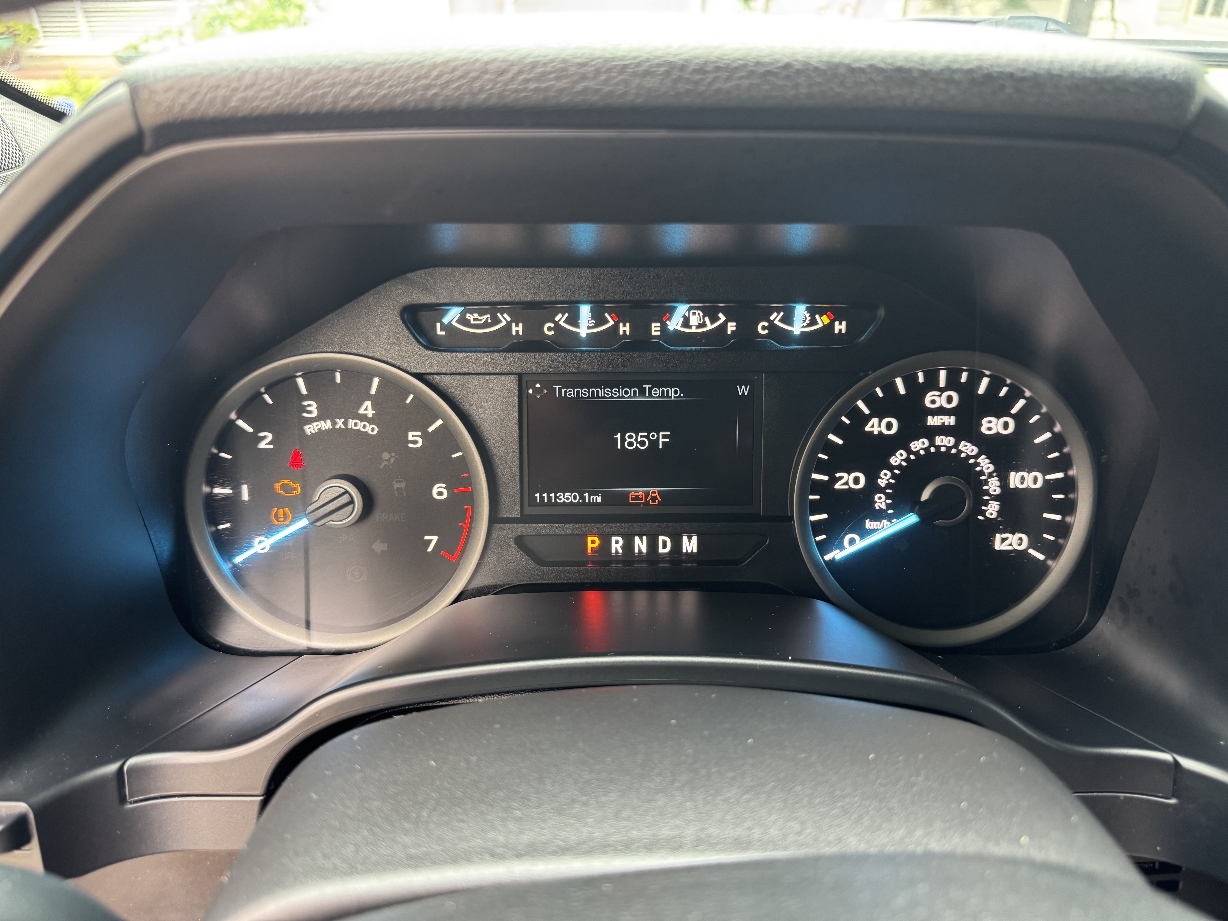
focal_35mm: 24
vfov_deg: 56.8
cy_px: 460
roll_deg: +0.0
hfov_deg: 71.6
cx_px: 614
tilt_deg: -30.5
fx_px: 851
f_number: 1.78
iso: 320
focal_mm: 6.76
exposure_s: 1/60
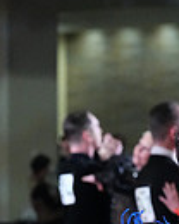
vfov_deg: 3.9
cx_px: 250
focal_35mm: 490
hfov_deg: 3.2
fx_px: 3245
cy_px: 453
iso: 10000
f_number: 6.3
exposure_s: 1/400
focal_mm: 117
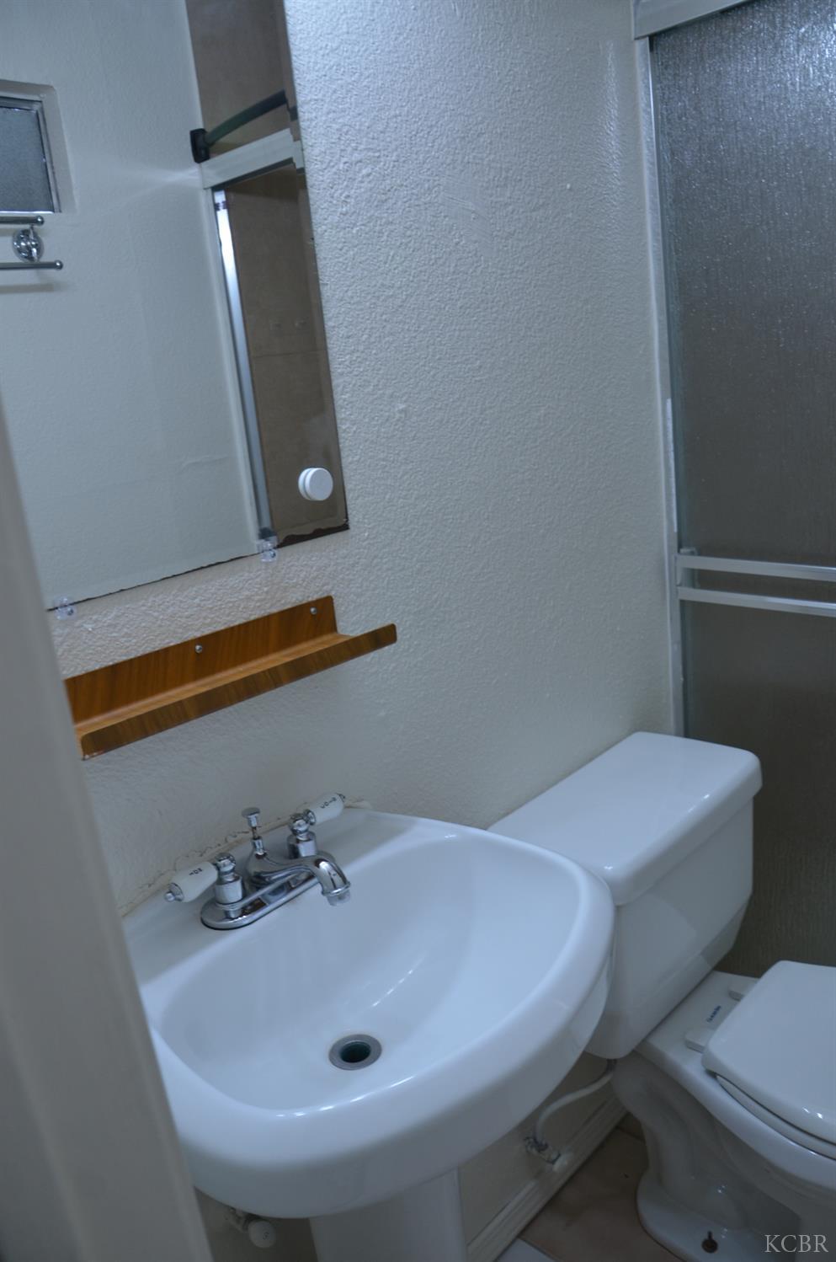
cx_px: 418
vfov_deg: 67.5
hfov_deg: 47.8
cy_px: 631
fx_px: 944
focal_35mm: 27
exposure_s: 1/100
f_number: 5
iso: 400
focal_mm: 18
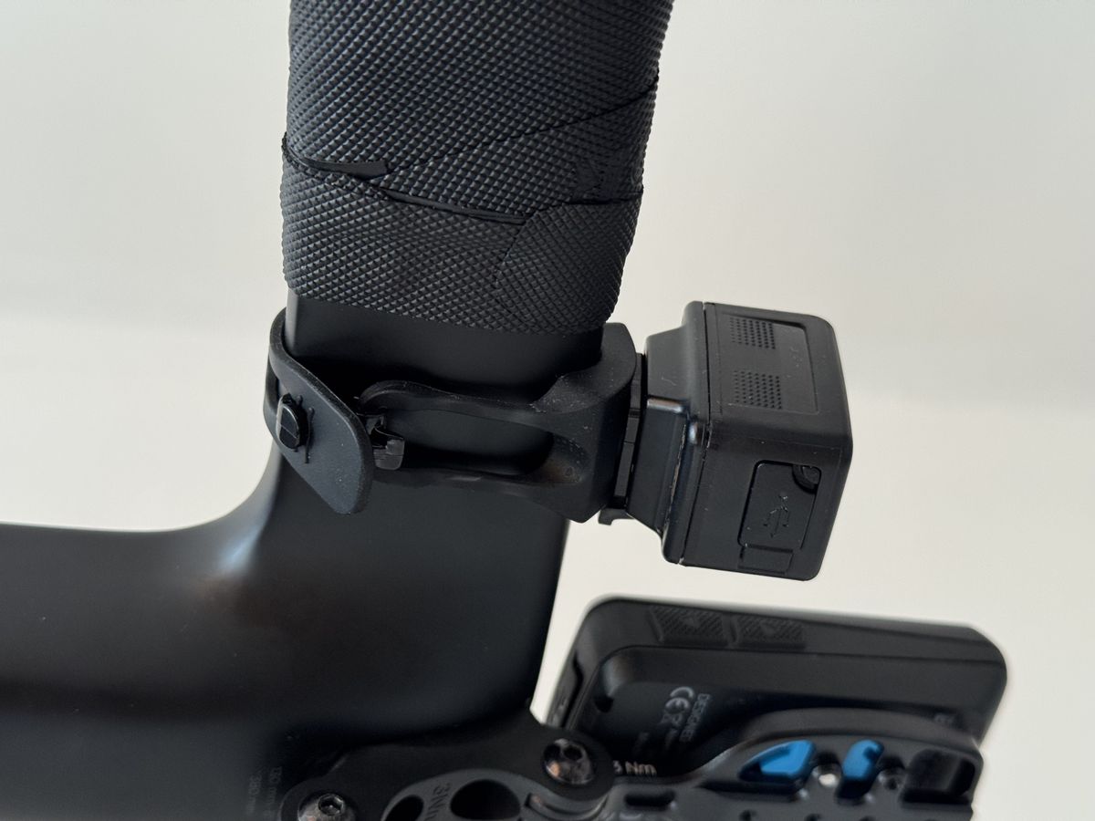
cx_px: 548
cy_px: 410
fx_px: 1518
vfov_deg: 30.3
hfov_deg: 39.7
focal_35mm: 48
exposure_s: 1/60
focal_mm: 6.76
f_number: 1.78
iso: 200
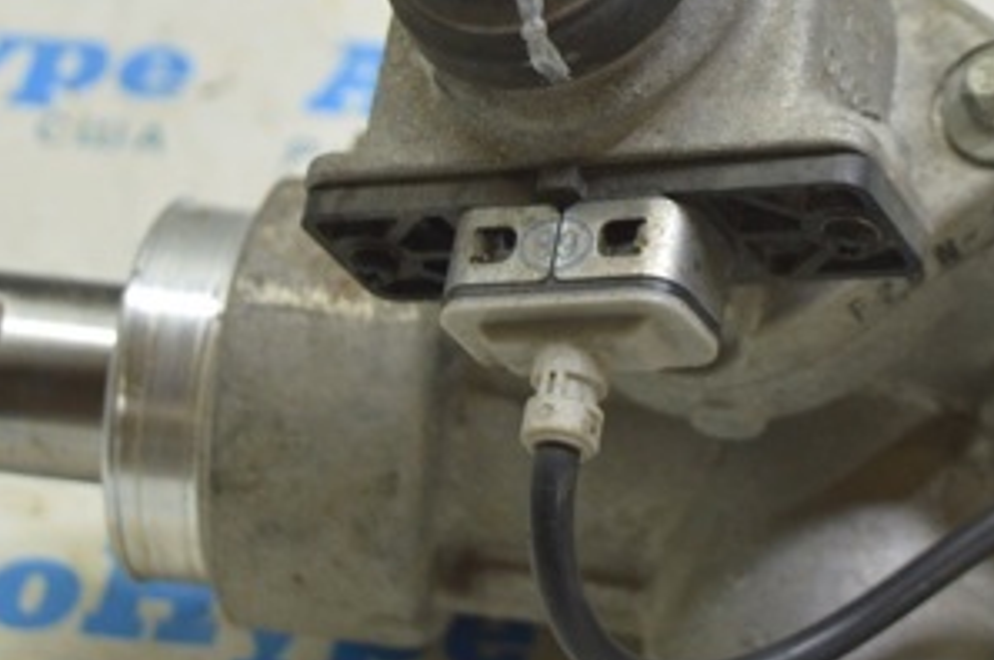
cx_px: 584
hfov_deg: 15.9
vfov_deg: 10.5
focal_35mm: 129
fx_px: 3558
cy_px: 52
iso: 400
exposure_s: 1/20
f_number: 5.6
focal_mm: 40
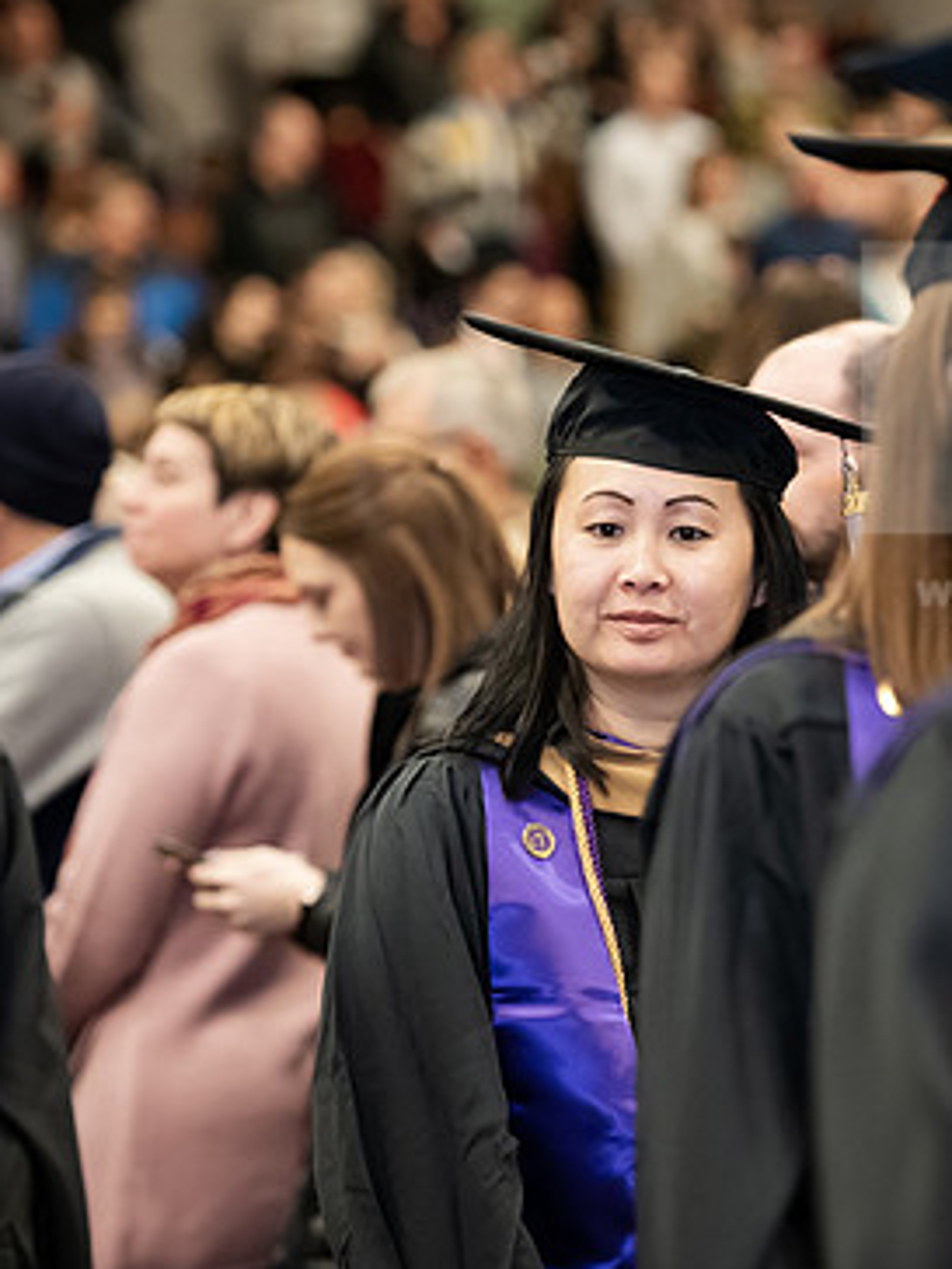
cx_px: 757
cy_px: 664
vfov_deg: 10.6
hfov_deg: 7.9
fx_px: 6857
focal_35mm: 187
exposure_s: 1/200
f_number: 3.2
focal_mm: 122
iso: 2500
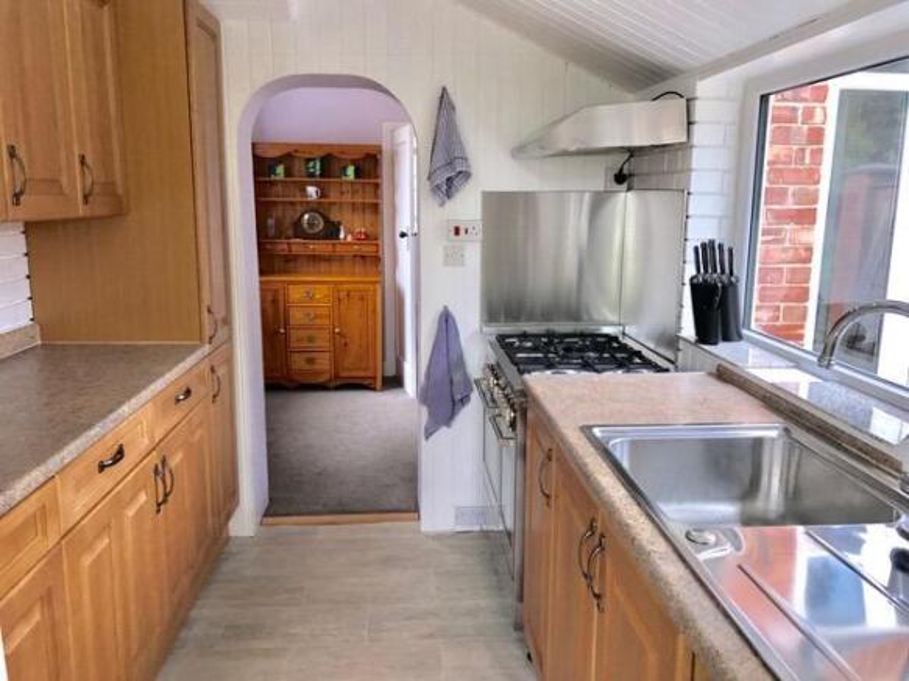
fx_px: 735
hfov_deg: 63.5
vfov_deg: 49.7
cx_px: 454
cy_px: 340
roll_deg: -0.3
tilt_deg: -10.3
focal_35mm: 28
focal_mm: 3.99
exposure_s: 1/96
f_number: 1.8
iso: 20
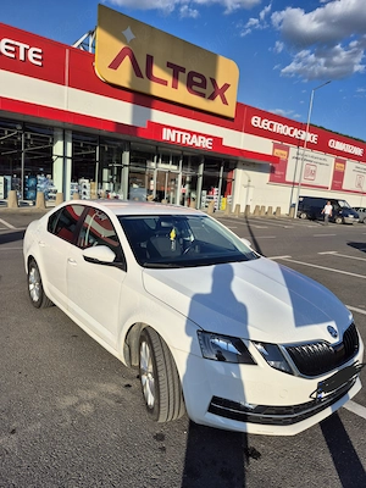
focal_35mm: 23
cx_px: 183
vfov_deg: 73.9
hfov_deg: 58.9
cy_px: 244
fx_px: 324
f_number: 1.8
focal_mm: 5.4
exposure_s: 1/2500
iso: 25
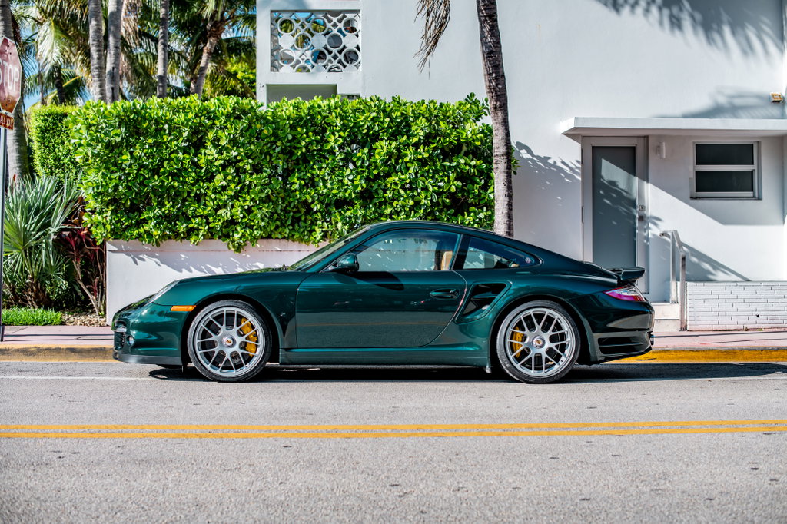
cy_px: 262
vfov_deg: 27.0
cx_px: 394
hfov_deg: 39.6
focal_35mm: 50
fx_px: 1093
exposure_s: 1/320
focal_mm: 50
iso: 100
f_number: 4
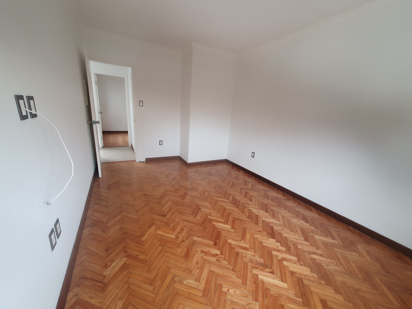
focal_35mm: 13
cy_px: 154
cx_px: 206
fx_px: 155
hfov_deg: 106.2
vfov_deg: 89.9
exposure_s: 1/50
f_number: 2.2
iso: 200
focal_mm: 1.8
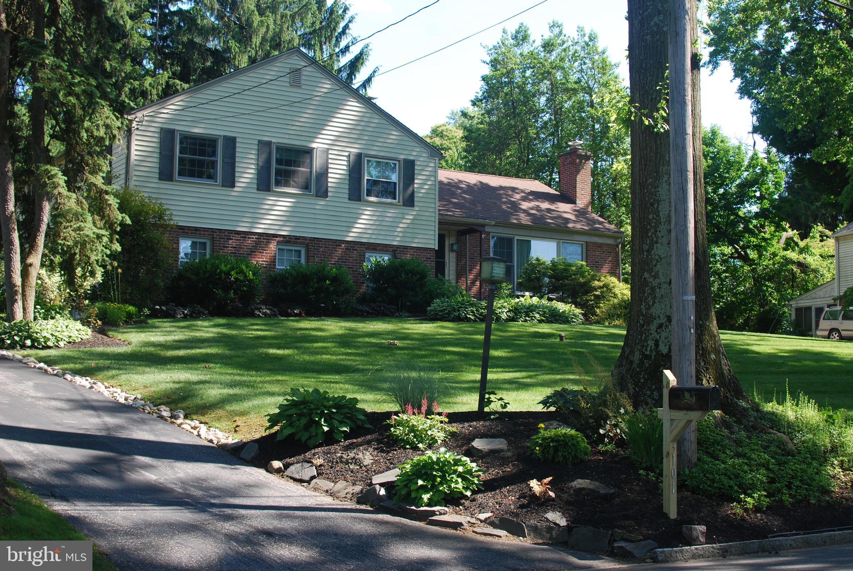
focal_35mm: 52
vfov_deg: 25.8
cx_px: 426
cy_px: 286
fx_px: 1245
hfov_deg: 37.8
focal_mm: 35
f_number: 5.6
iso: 160
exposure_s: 1/125
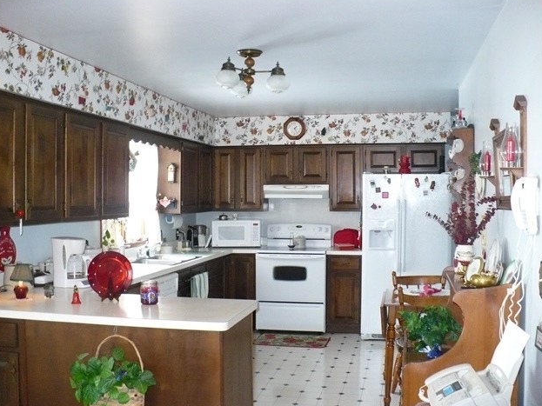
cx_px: 267
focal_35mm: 38
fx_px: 595
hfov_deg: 49.0
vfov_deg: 37.7
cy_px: 204
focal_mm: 6.1
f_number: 2.8
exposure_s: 1/30
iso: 400
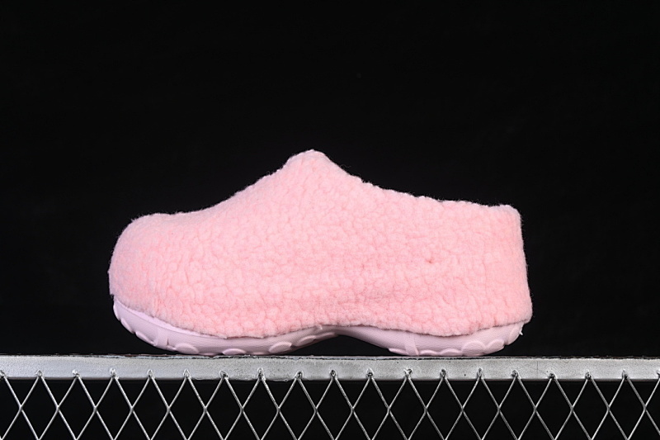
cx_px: 330
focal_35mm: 75
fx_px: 1375
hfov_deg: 27.0
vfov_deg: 18.2
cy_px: 220
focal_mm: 50
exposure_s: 1/80
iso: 160
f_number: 8
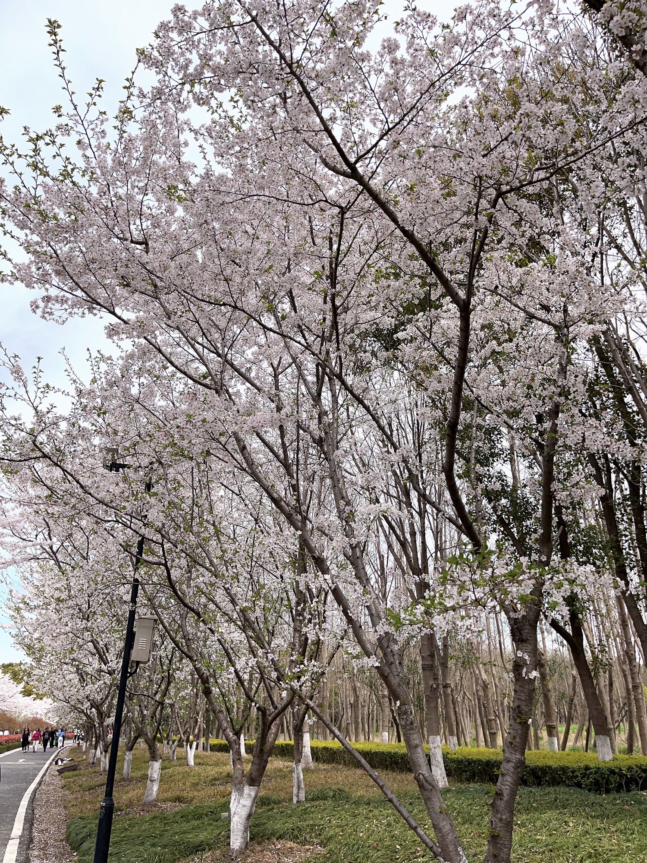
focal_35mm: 26
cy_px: 432
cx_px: 324
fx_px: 648
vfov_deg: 67.3
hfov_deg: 53.1
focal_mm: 5.1
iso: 50
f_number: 1.6
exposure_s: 1/3049
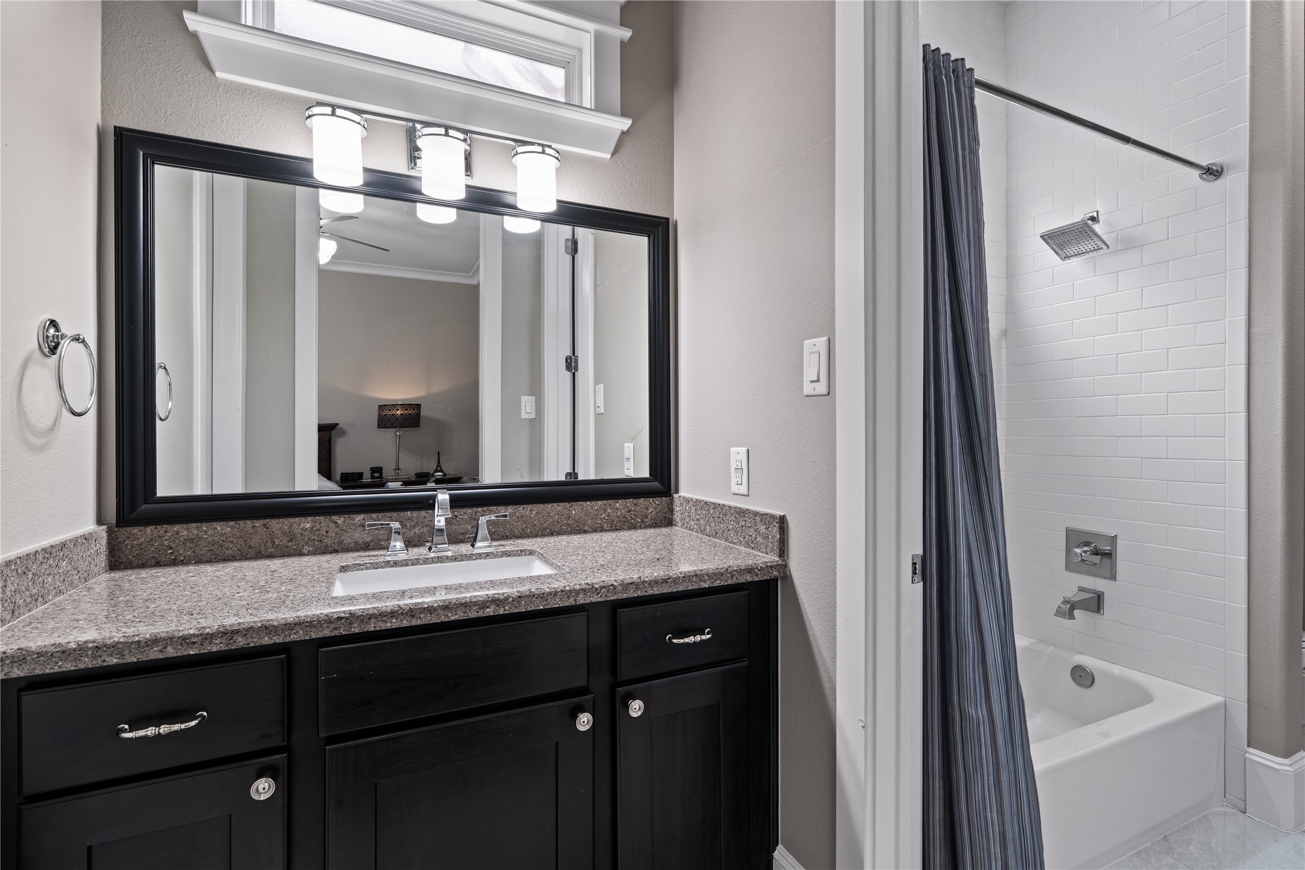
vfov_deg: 73.7
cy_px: 435
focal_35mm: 16
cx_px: 652
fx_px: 580
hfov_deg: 96.7
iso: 200
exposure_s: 1.6
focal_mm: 16
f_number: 9
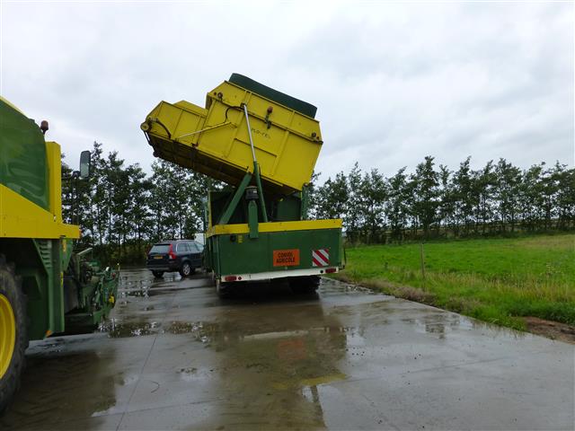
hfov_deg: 71.6
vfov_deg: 56.8
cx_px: 288
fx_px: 399
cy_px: 216
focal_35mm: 24
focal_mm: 4.3
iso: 160
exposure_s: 1/400
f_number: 4
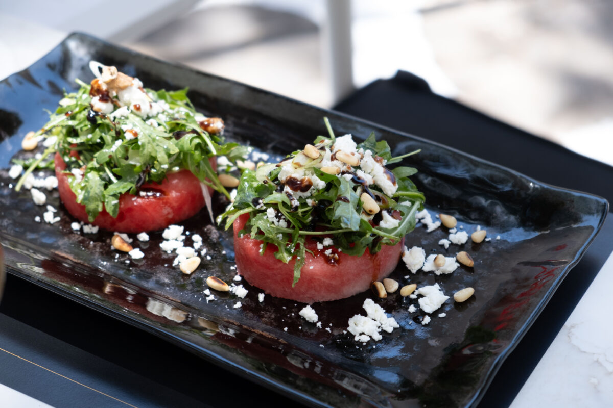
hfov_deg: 24.5
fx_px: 1413
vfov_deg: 16.5
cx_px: 306
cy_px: 204
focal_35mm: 83
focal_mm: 55
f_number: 4
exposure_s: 1/400
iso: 320
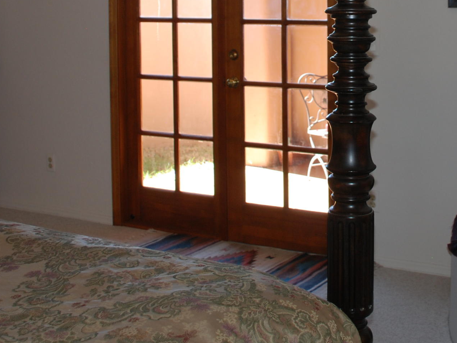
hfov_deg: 28.0
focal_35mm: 68
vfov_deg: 21.1
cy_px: 25
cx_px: 361
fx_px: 898
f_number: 3.8
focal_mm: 20
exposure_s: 1/80
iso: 200
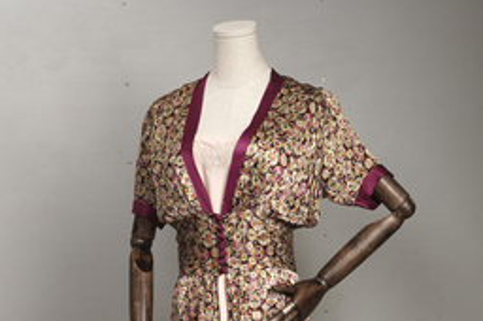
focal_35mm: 73
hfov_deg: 27.7
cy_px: 365
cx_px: 241
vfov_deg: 17.9
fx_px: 978
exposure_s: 1/100
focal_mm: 32
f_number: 4.5
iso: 400
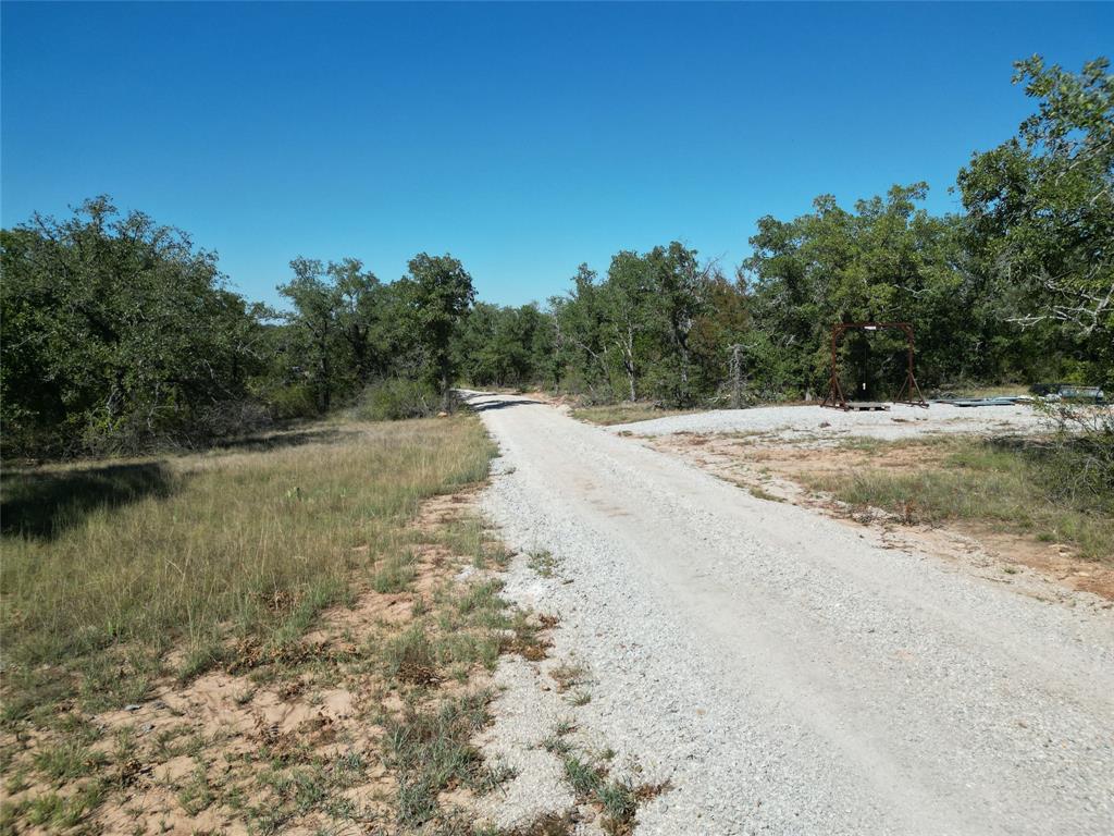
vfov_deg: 56.8
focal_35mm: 24
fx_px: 772
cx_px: 557
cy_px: 418
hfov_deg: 71.6
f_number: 1.7
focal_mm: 6.72
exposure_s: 1/4000
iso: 140
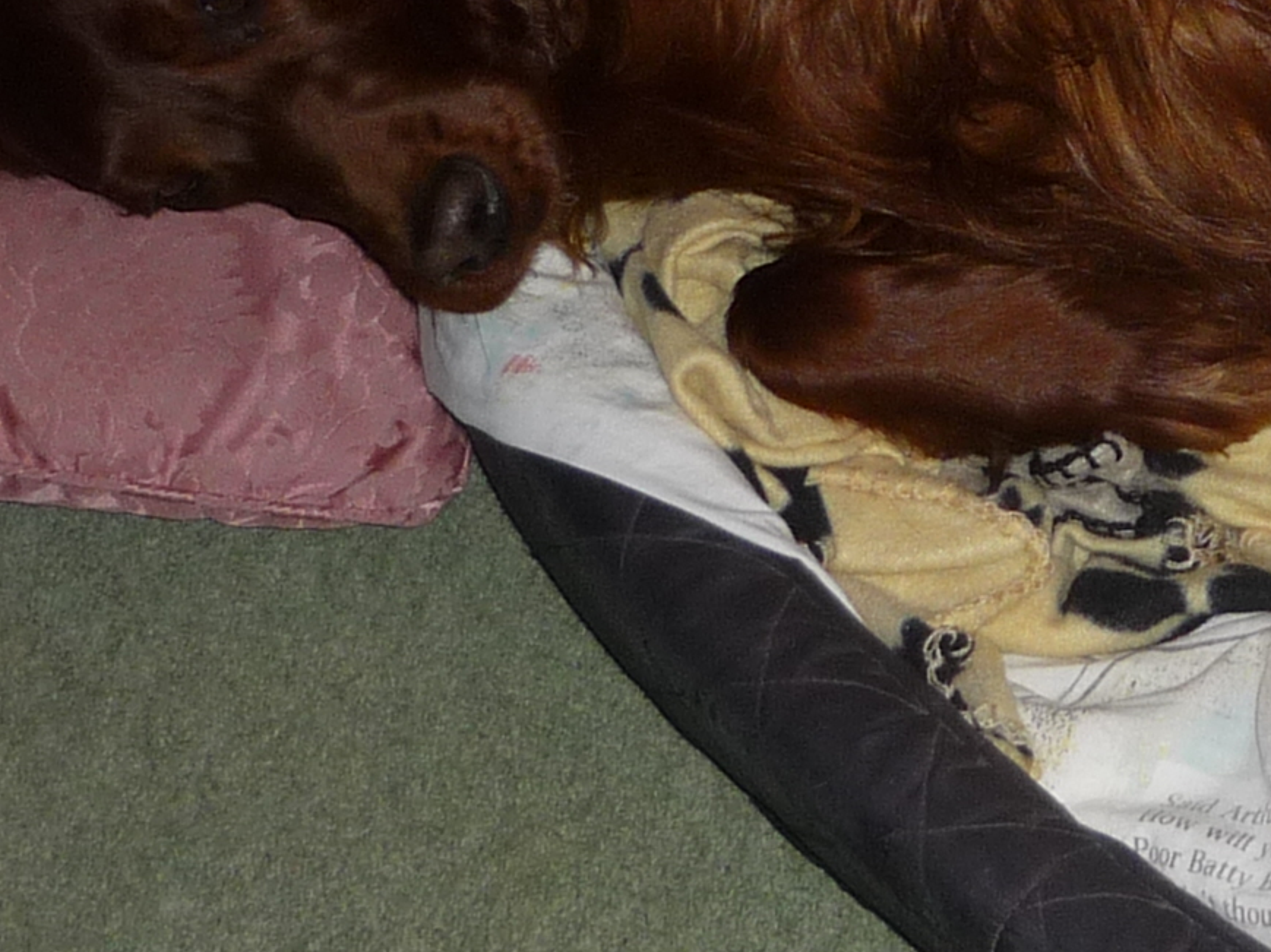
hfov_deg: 15.5
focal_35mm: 124
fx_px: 4551
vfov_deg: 11.8
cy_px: 37
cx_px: 1398
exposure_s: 1/30
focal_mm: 5.5
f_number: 2.8
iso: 100
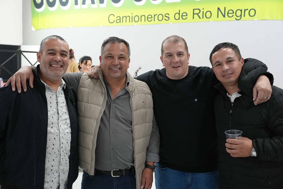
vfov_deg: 26.0
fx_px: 409
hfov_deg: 38.2
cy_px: 94
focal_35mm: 52
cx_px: 142
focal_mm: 35
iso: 2500
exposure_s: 1/160
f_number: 4.5
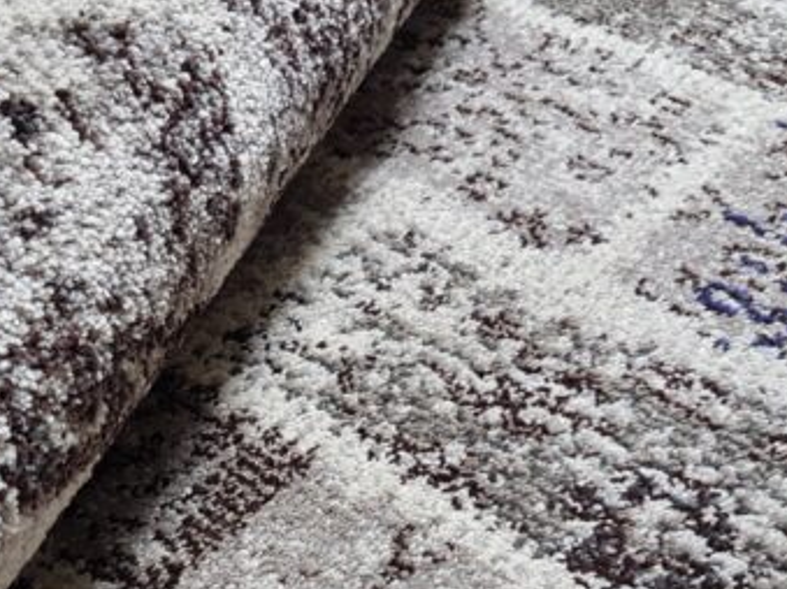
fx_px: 1045
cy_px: 503
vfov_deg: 30.4
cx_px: 255
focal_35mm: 46
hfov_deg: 40.7
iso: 64
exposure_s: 1/50
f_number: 1.7
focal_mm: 4.2
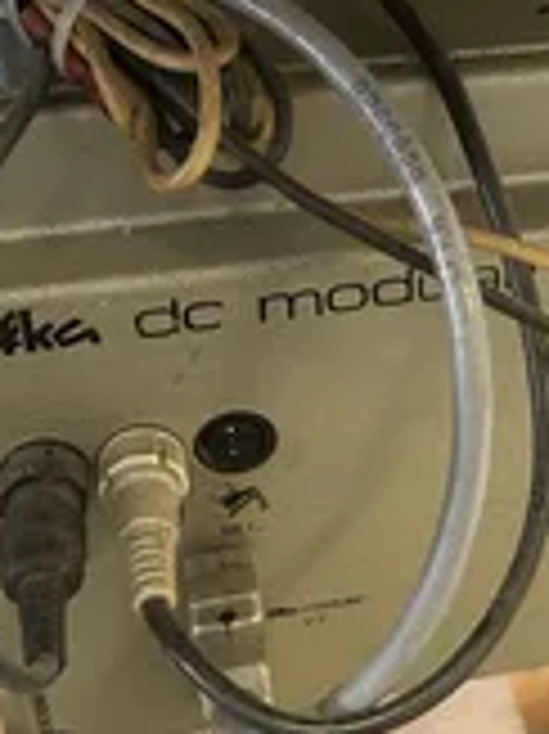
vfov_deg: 30.0
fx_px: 1355
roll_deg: +0.5
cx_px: 508
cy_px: 239
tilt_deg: -28.2
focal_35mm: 64
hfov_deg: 22.3
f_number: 1.5
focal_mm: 5.7
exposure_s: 1/40
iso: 500
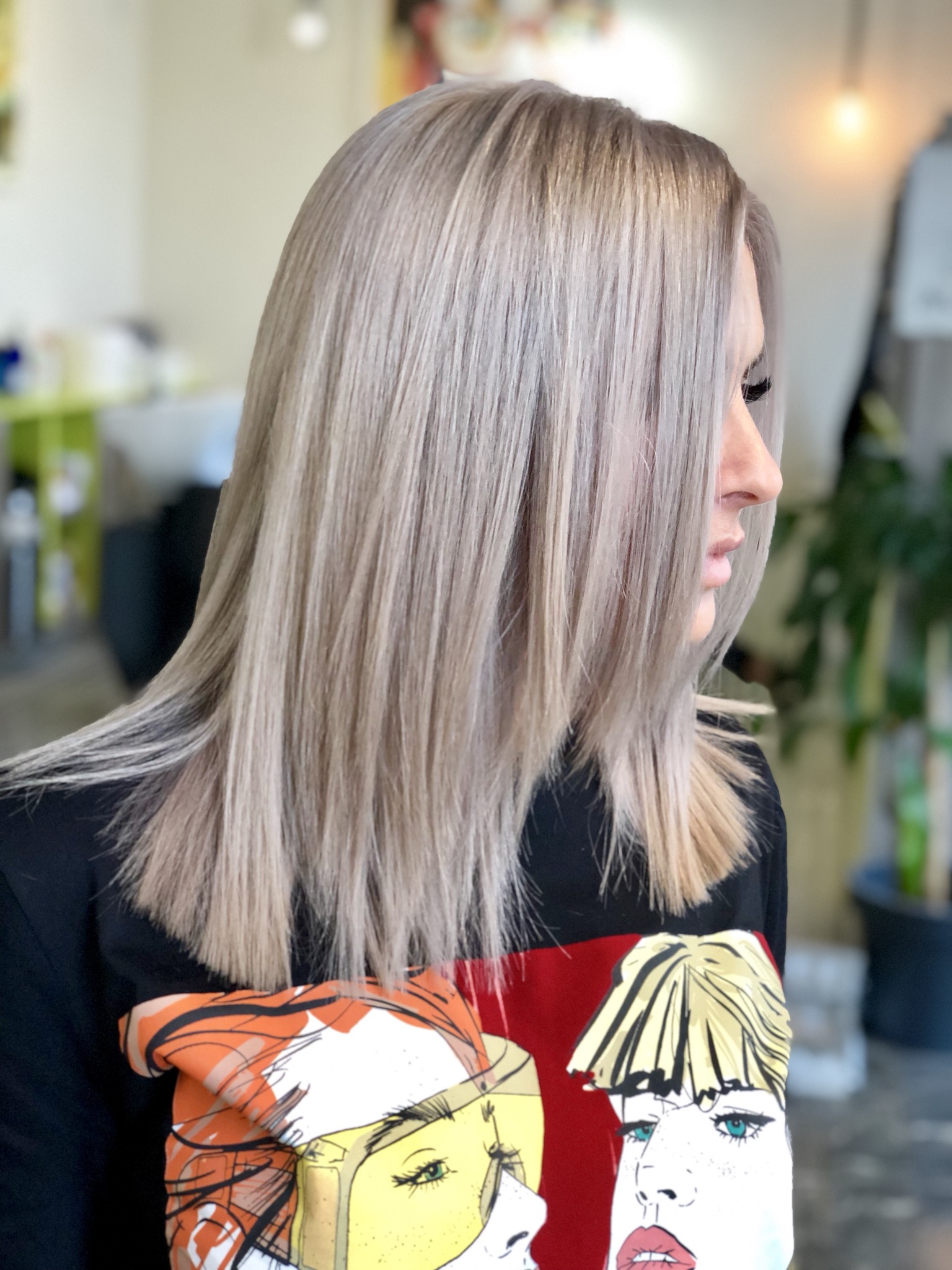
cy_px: 635
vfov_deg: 36.8
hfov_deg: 28.0
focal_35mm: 52
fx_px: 1907
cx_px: 476
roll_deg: -3.9
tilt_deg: -10.0
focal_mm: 6
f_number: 2.4
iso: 100
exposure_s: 1/50
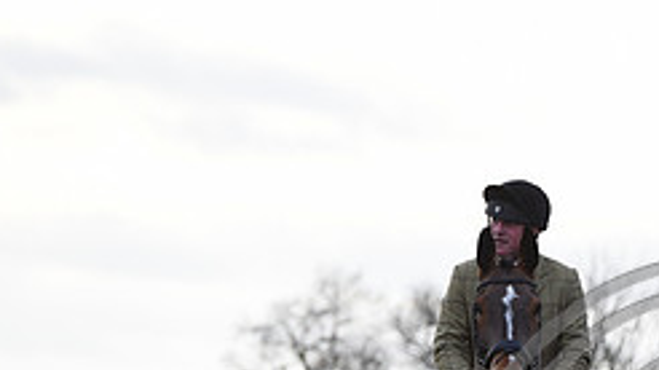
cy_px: 493
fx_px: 8627
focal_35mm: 494
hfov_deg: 4.4
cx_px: 702
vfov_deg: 2.5
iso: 1600
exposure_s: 1/1250
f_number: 5.6
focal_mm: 200
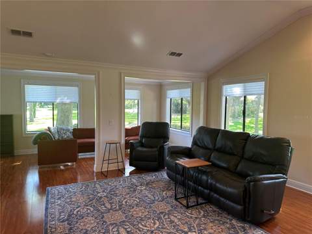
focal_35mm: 24
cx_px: 156
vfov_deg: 56.8
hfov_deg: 71.6
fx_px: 216
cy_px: 117
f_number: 1.78
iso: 160
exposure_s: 1/60
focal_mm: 6.86
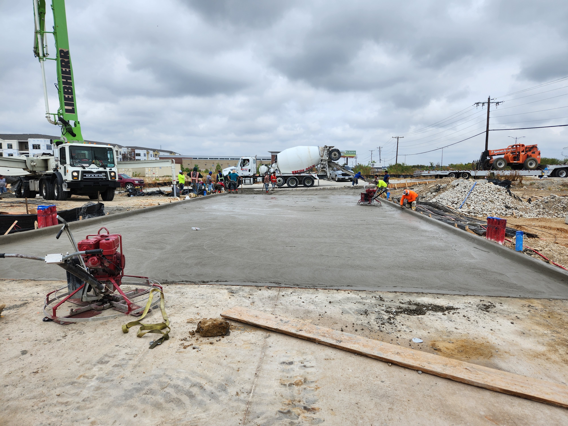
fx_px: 377
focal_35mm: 23
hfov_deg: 73.9
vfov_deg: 58.9
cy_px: 213
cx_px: 284
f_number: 1.8
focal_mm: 5.4
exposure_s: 1/1672
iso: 20
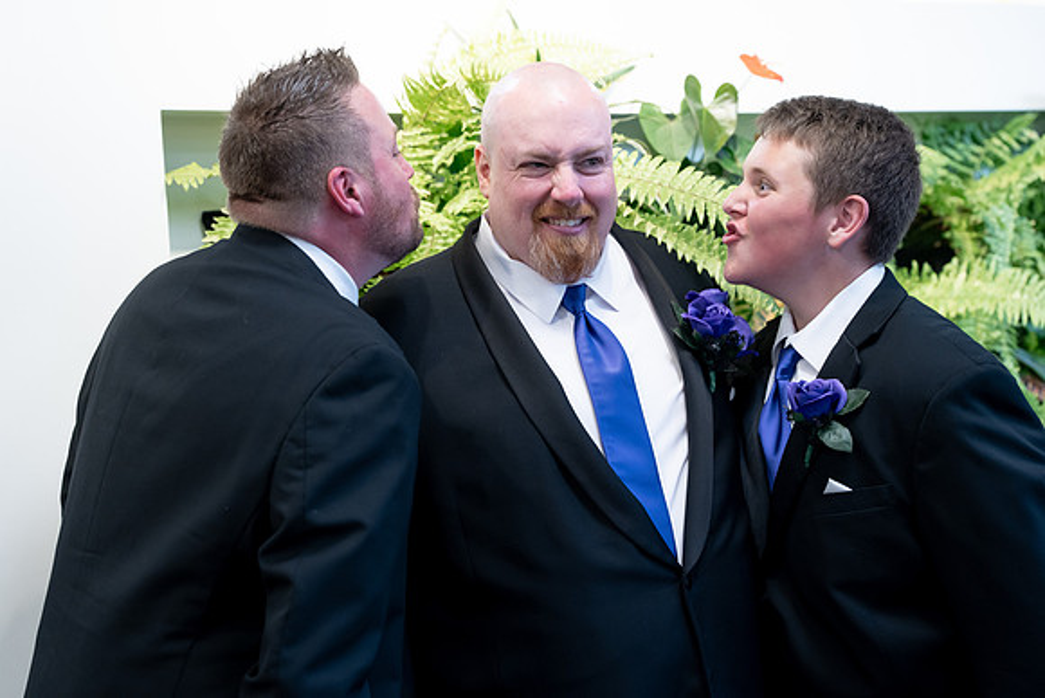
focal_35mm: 55
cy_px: 349
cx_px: 522
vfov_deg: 24.6
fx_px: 1597
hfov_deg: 36.2
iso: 1000
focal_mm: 55
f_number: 2.8
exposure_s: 1/320
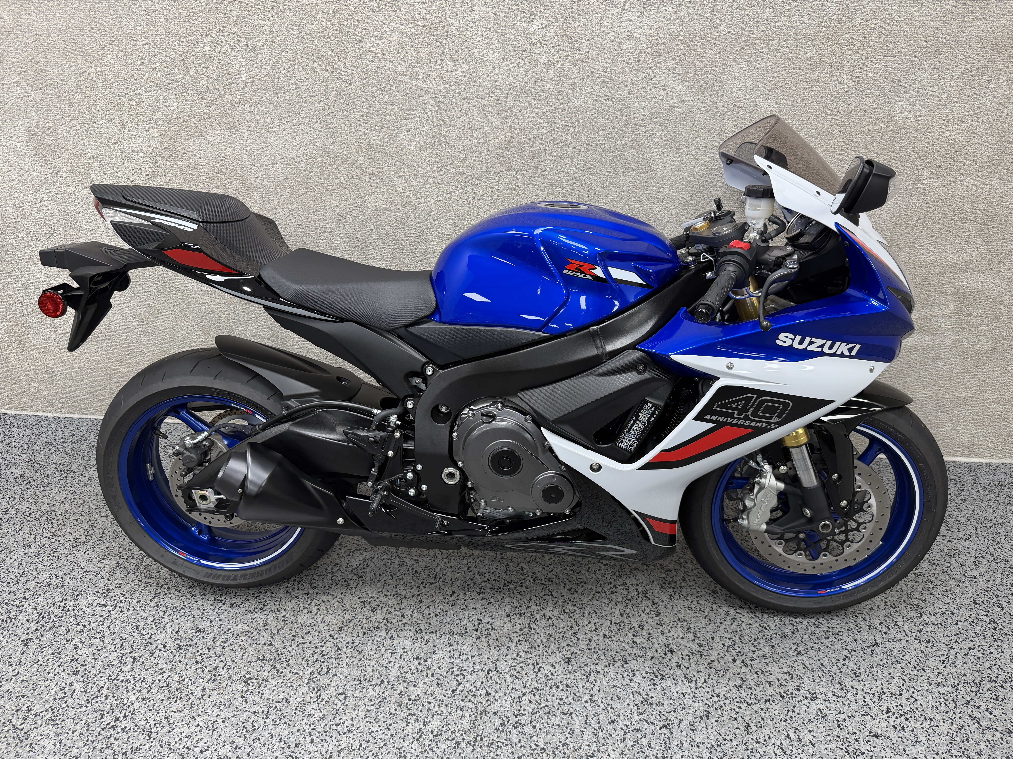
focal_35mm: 24
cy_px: 380
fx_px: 702
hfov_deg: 71.6
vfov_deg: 56.8
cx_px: 506
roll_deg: +1.3
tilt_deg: -32.0
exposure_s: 1/120
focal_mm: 6.76
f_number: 1.78
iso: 200
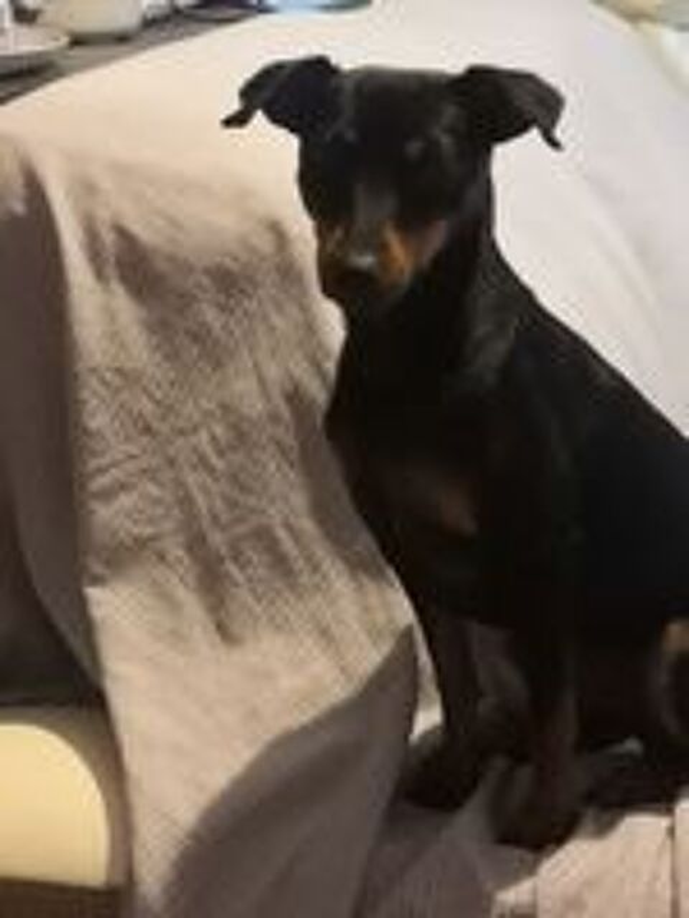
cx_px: 344
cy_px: 459
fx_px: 2176
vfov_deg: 23.8
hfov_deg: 18.0
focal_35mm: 82
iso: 800
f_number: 1.8
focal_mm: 3.95
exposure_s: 1/33.3
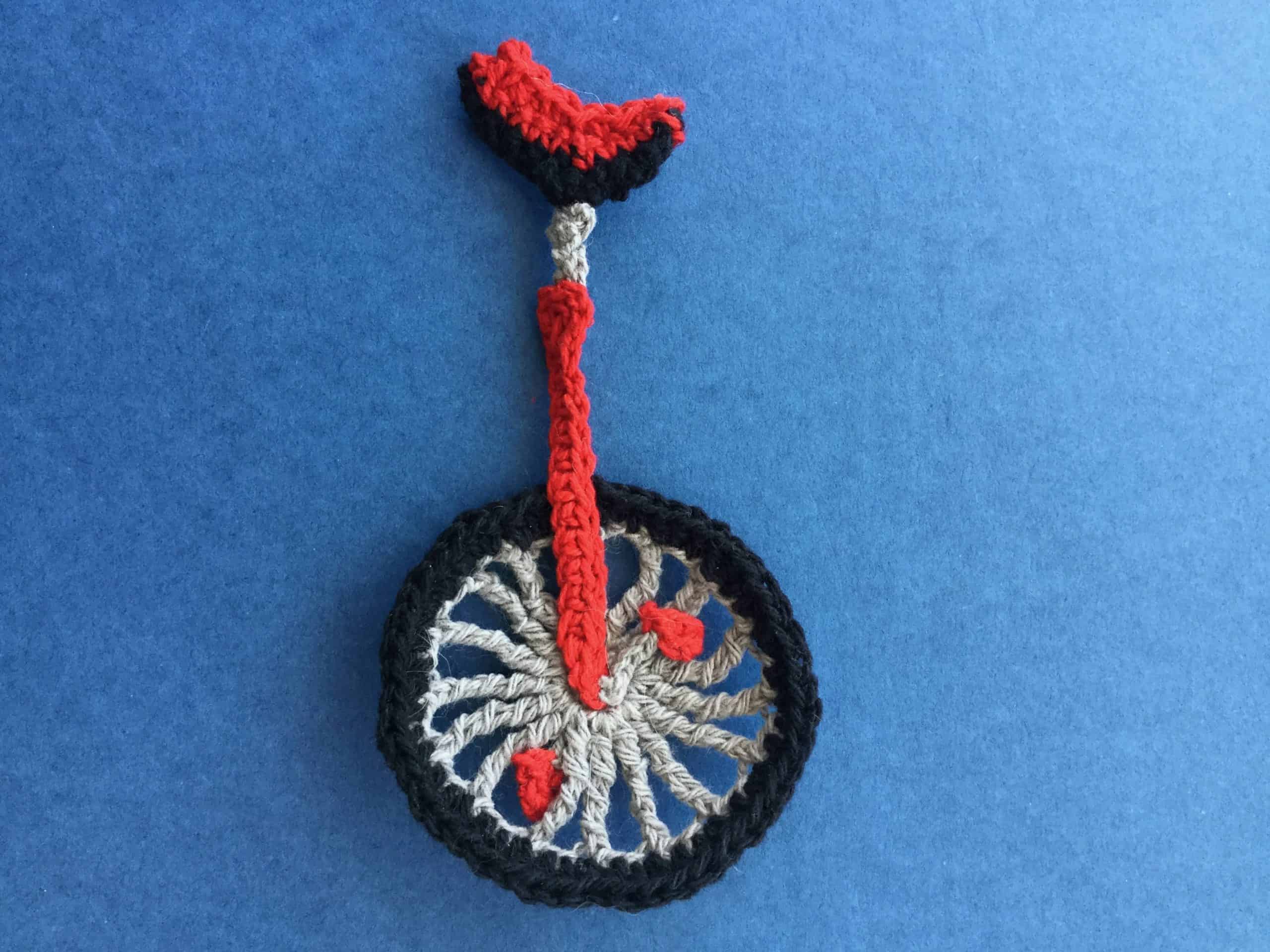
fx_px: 1137
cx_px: 635
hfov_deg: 58.4
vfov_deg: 45.4
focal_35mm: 31
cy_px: 476
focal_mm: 3.3
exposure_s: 1/33
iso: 50
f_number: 2.4
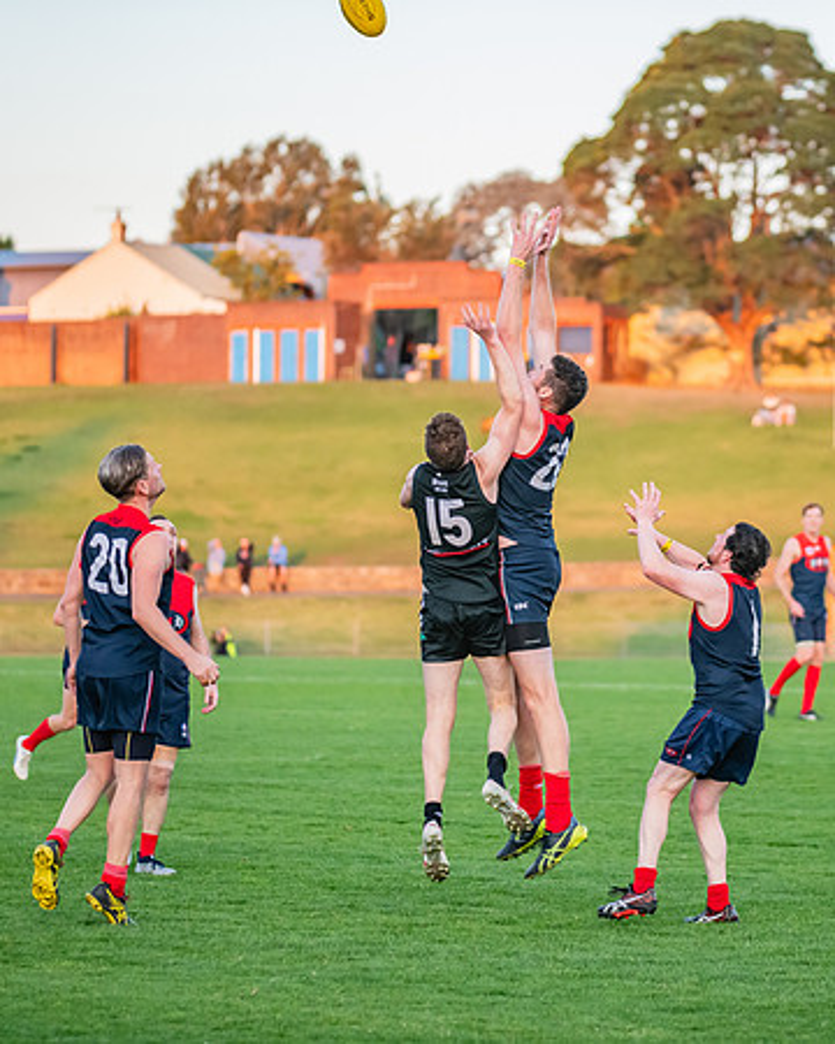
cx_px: 537
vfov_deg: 11.0
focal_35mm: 176
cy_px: 522
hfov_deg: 8.8
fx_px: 5436
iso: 1800
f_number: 2.8
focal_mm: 125
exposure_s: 1/1600
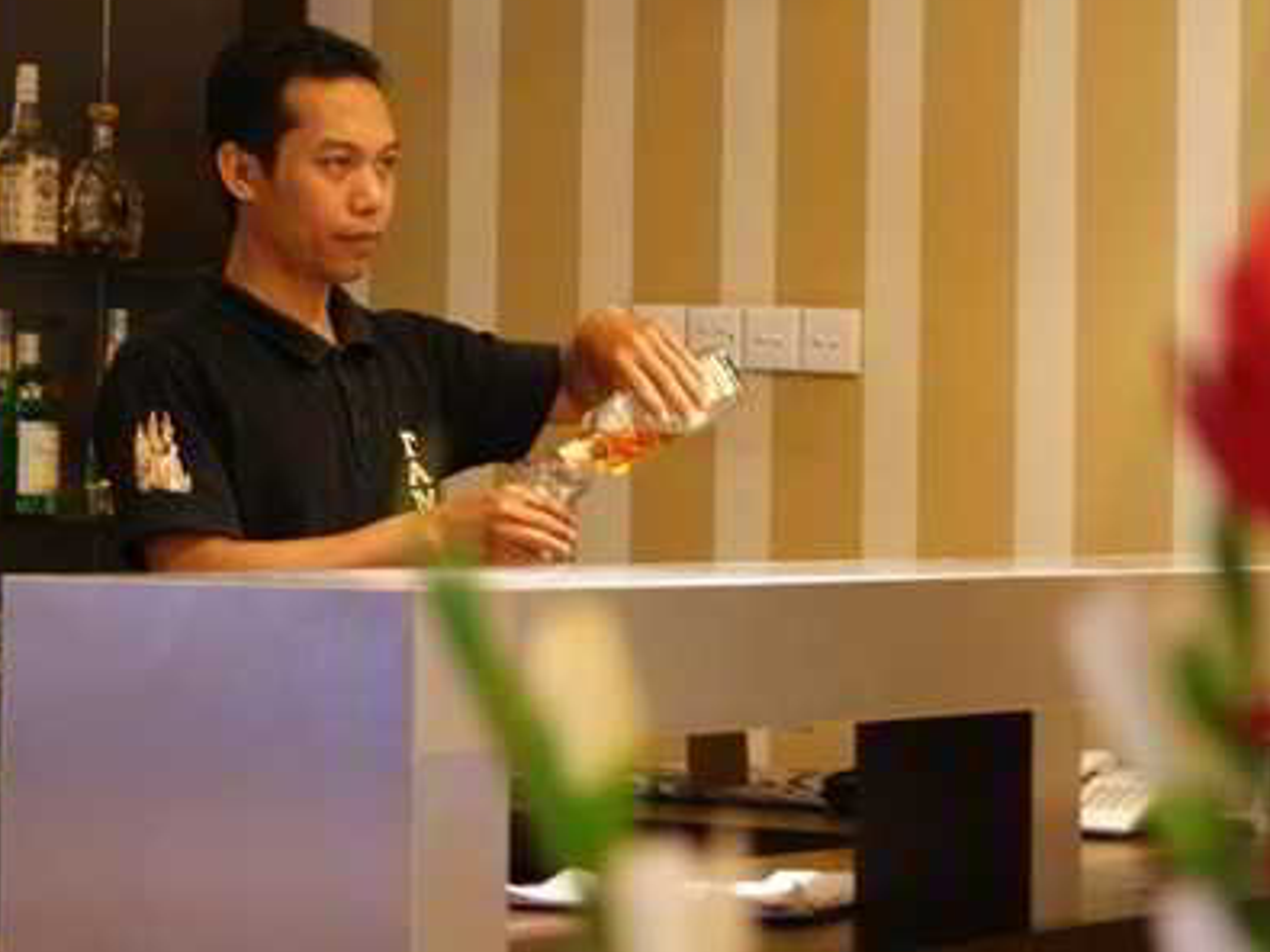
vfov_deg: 12.7
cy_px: 399
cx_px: 273
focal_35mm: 117
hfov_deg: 16.7
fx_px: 4291
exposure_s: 1/4
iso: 400
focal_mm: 40
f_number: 5
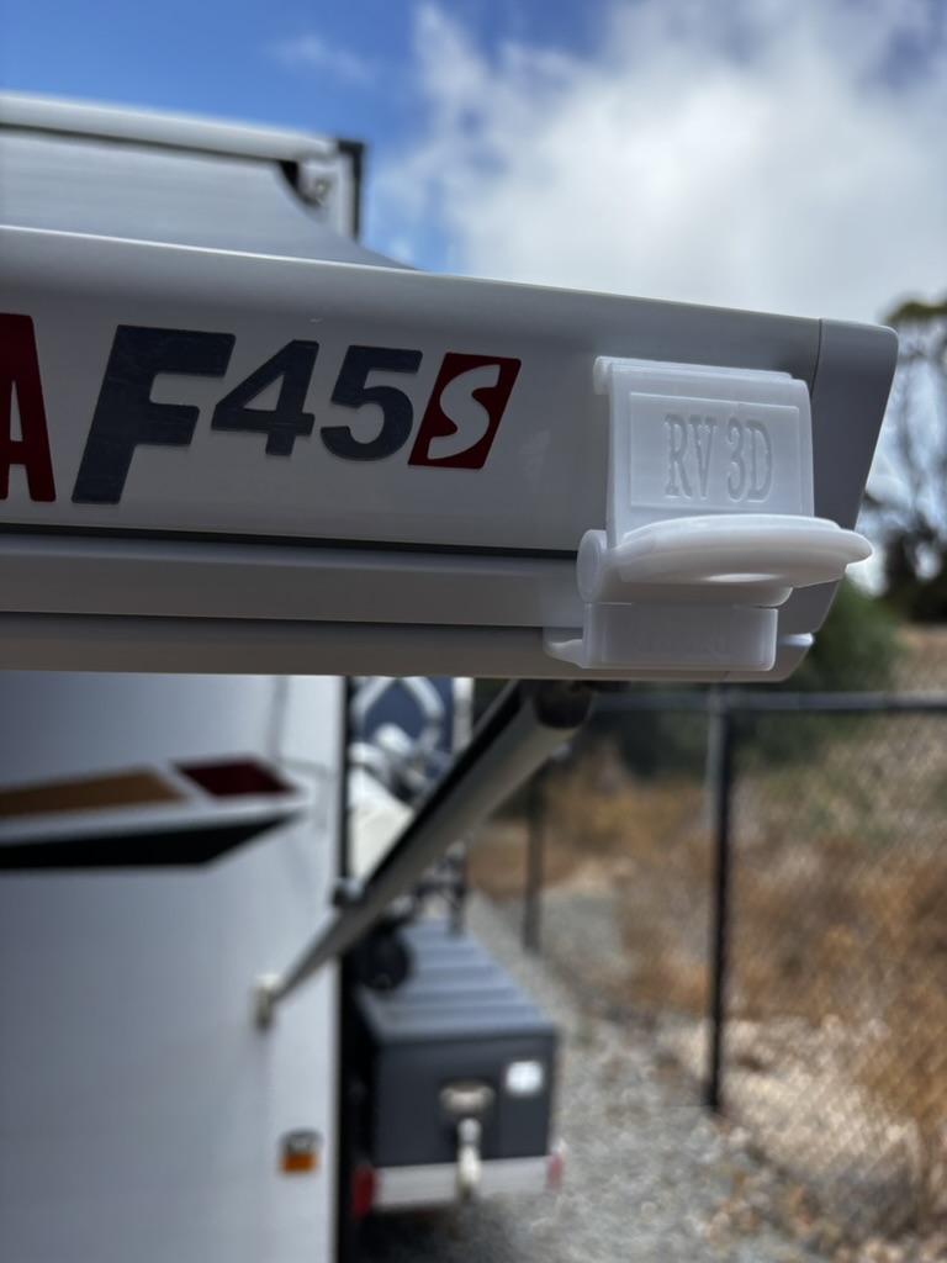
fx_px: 948
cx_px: 474
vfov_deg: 67.3
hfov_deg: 53.1
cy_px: 632
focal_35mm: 26
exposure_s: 1/1344
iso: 50
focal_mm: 5.96
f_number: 1.6
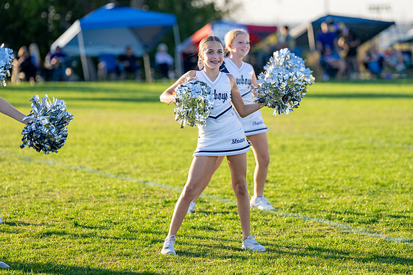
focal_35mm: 173
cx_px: 214
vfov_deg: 7.9
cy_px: 120
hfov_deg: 11.9
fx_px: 1986
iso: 320
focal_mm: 142
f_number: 2.8
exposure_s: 1/2000
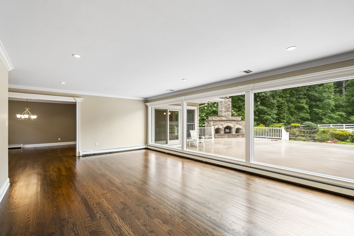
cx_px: 177
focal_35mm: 16
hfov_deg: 96.7
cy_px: 118
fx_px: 157
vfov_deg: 73.8
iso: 320
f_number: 5
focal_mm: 16
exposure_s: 1/10
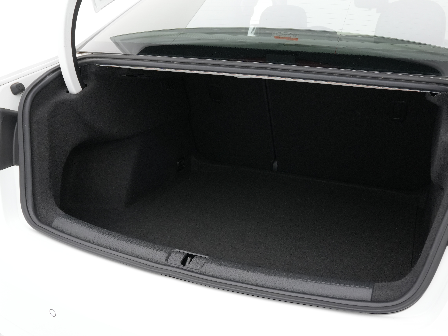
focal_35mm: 33
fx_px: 427
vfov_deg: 42.9
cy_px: 185
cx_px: 255
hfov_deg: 55.2
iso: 640
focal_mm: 18
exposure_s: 1/50
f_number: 7.1
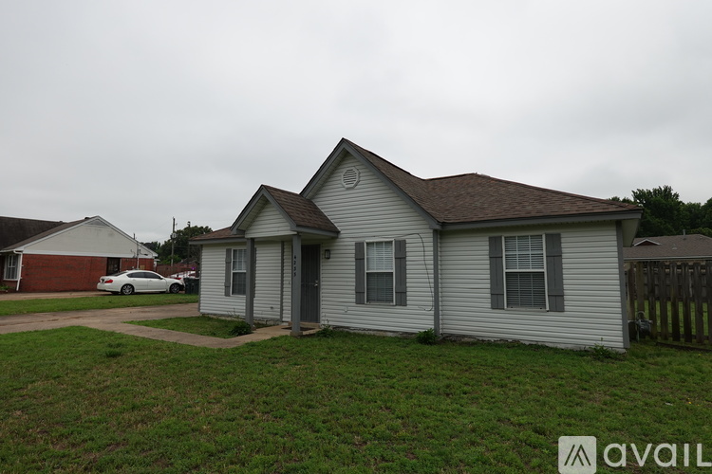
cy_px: 237
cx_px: 356
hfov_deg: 84.0
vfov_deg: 61.9
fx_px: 396
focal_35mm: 20
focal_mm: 7.6
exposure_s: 1/640
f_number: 4
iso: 125
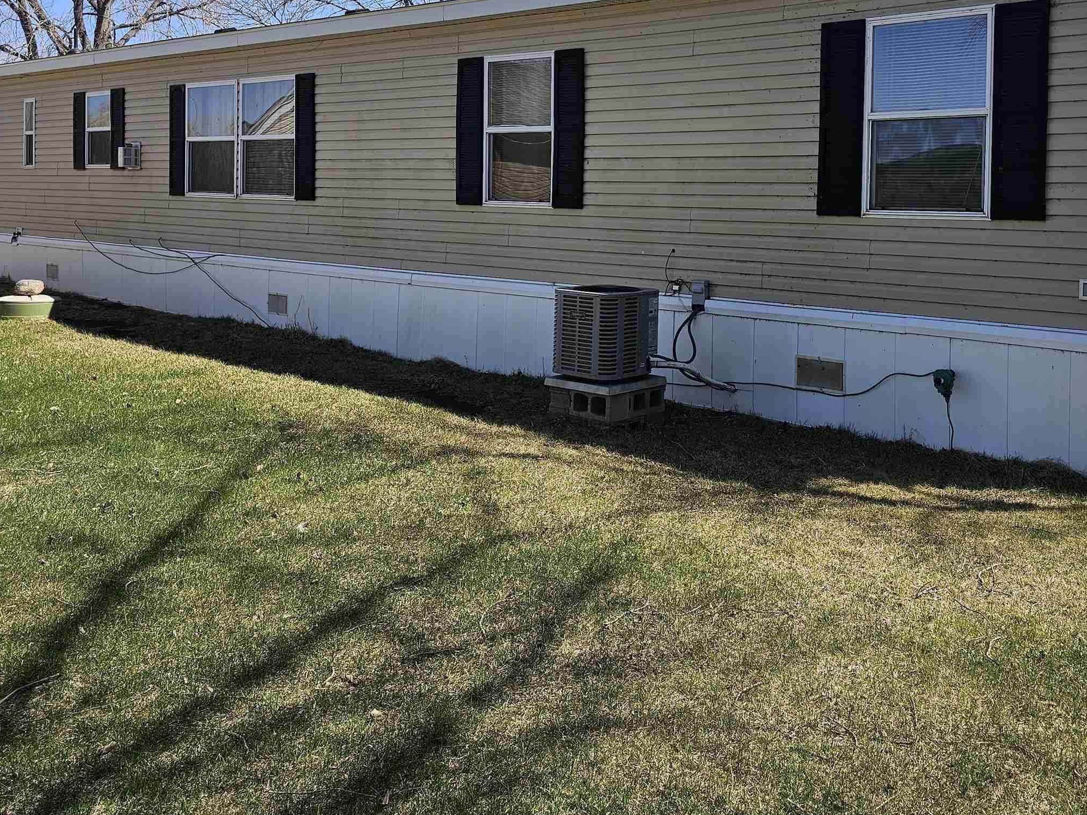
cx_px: 702
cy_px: 227
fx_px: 1099
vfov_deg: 39.8
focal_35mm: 35
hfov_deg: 51.9
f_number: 1.7
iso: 10
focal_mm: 6.3
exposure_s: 1/645
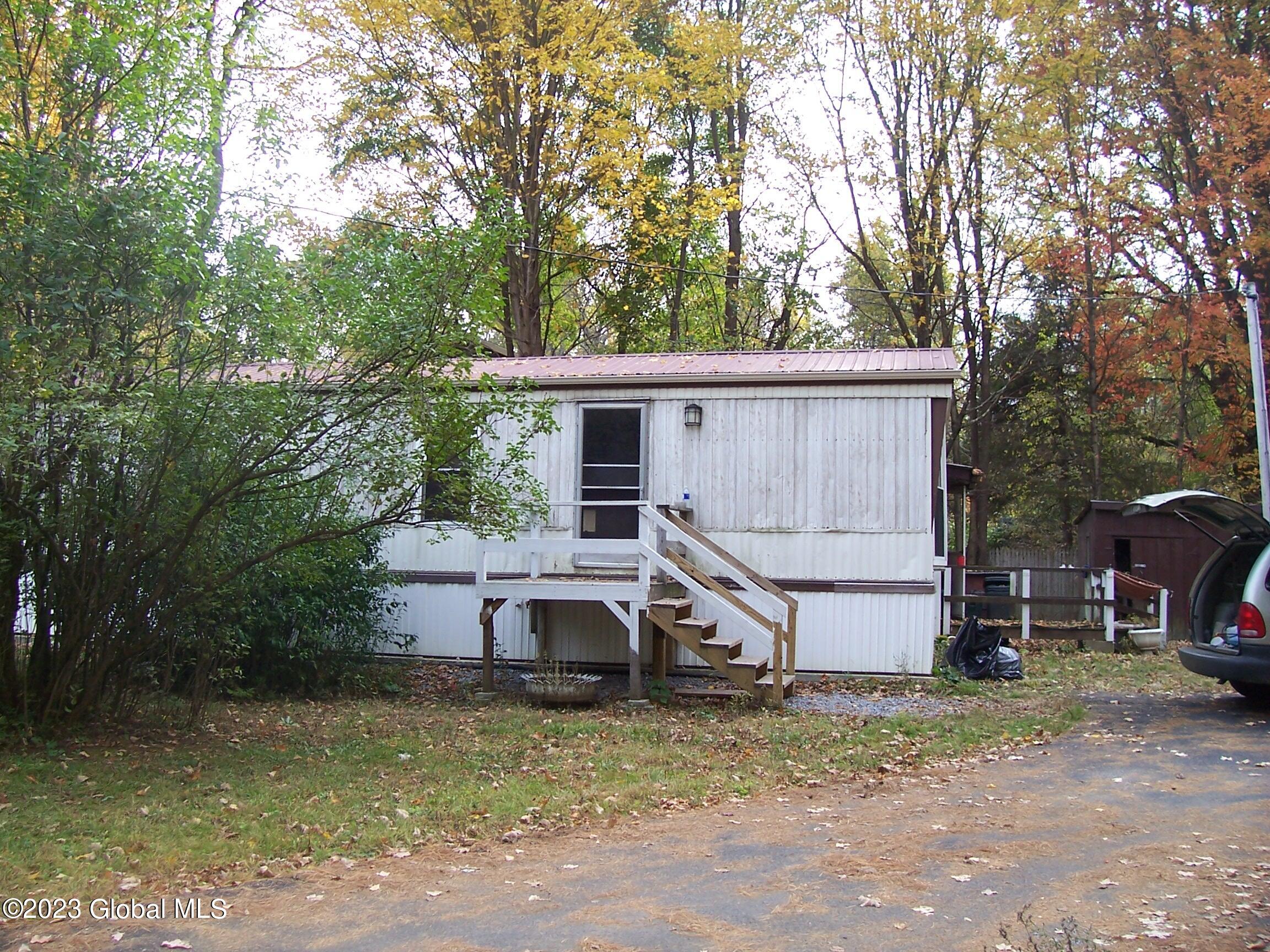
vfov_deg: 41.8
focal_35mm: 34
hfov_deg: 54.0
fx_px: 1247
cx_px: 635
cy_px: 476
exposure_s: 1/250
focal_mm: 5.6
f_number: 2.7
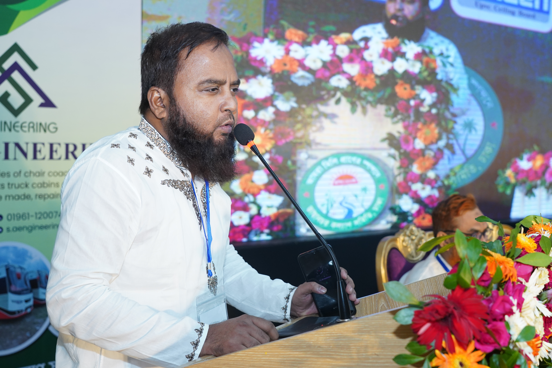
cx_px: 276
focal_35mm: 46
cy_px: 184
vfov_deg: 29.2
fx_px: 705
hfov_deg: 42.7
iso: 2500
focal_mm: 46
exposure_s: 1/125
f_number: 5.6
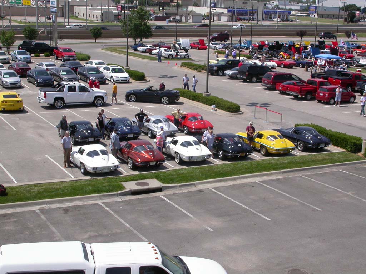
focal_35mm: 57
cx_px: 183
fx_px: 603
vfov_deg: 25.7
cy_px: 137
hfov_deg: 33.8
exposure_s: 1/500
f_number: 6.9
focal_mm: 11.8
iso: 100
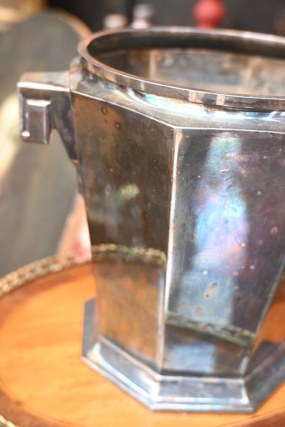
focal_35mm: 47
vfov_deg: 41.7
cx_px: 142
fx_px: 561
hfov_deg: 28.5
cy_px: 214
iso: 1600
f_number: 4
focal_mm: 31.5
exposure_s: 1/125
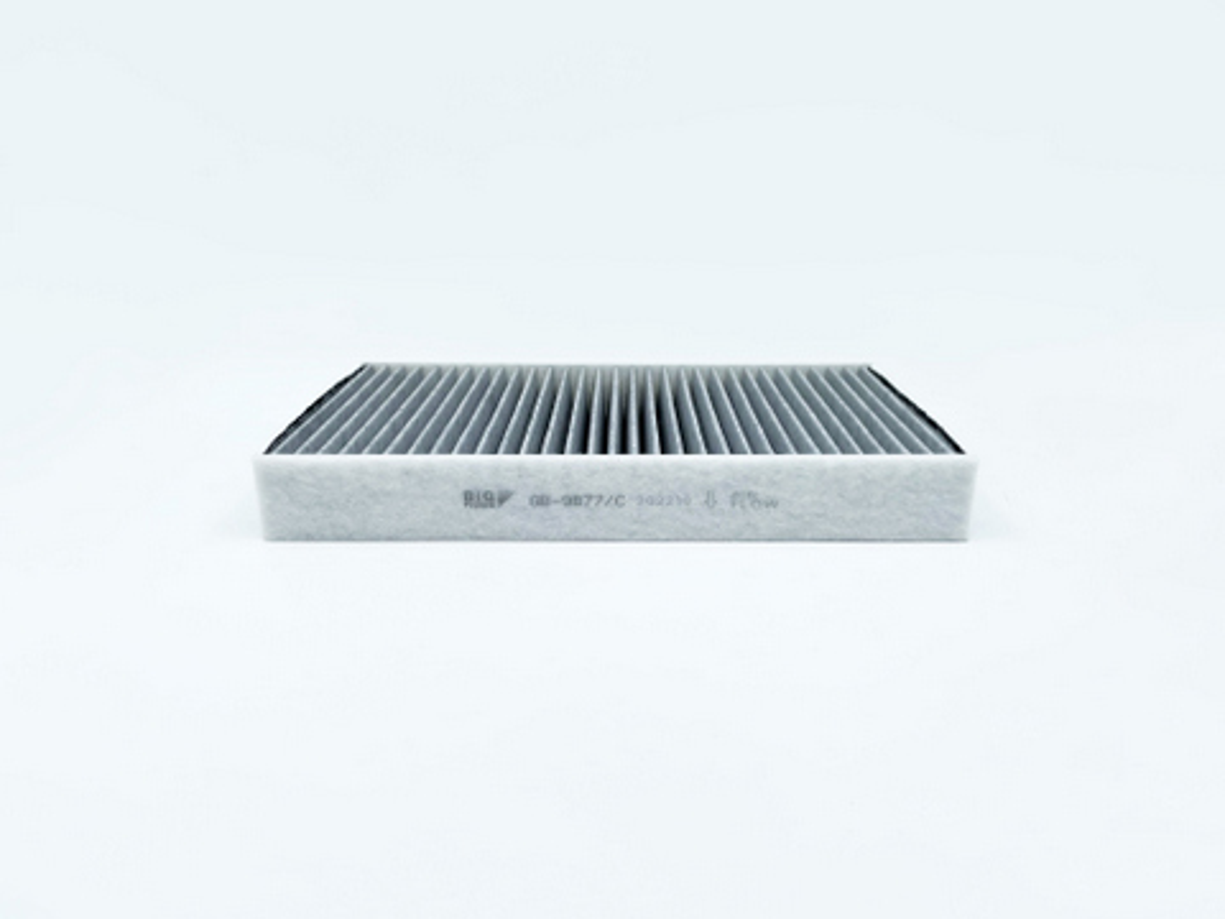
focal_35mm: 26
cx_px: 612
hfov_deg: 67.3
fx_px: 920
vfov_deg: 53.1
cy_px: 460
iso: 32
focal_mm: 4.2
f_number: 1.6
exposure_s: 1/1221
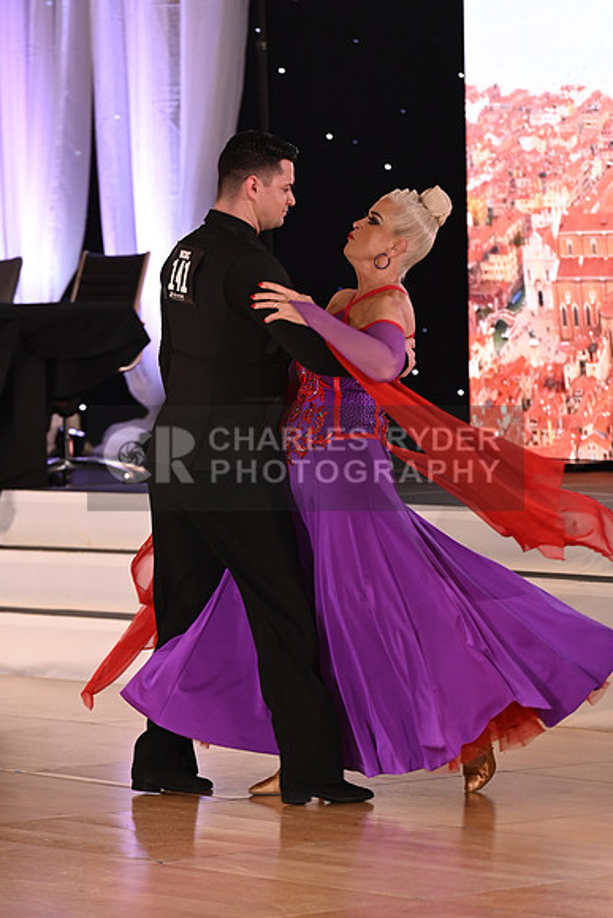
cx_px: 306
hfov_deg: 6.9
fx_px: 5105
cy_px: 459
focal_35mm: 200
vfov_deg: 10.3
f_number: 5
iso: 2000
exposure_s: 1/200
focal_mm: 200
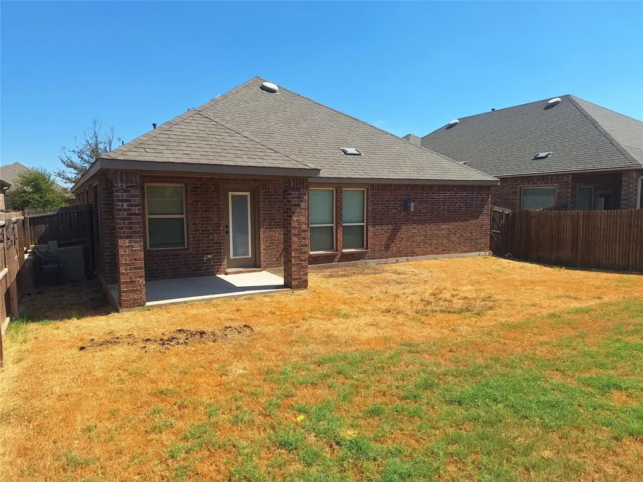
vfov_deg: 58.9
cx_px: 322
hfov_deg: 73.9
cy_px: 241
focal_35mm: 23
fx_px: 427
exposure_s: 1/2304
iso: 40
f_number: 1.8
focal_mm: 5.54
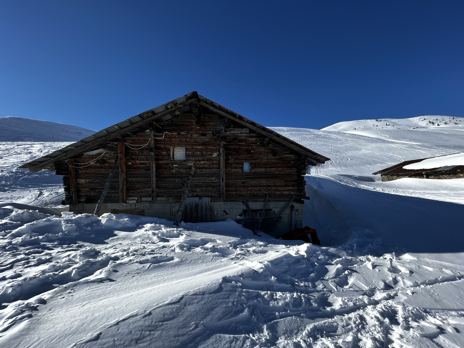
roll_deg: +0.4
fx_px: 174
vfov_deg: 89.9
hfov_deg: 106.2
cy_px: 174
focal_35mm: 13
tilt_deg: +4.2
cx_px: 232
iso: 32
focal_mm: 1.57
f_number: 1.8
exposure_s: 1/608
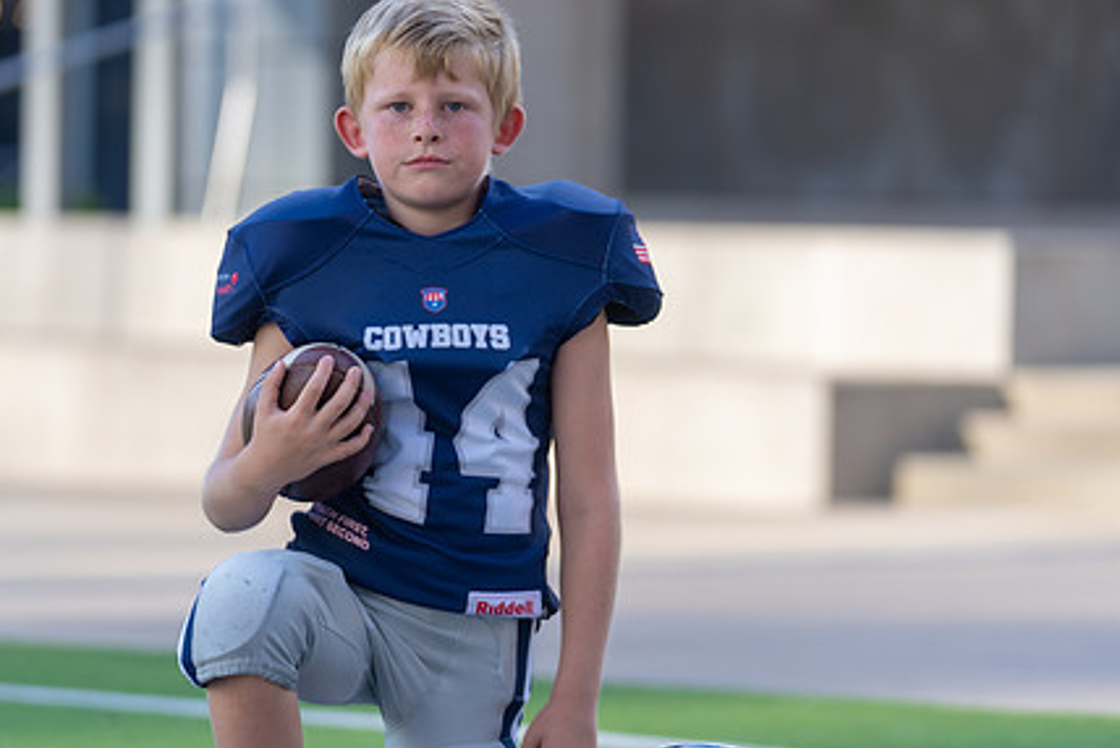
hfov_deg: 11.1
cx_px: 453
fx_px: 5759
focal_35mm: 185
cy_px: 336
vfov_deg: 7.4
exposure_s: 1/400
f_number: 2.8
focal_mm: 134
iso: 100
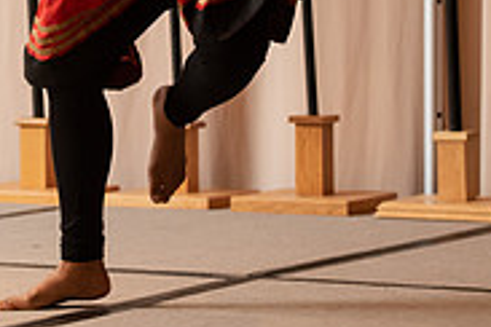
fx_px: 3464
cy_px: -146
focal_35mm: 254
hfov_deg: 8.1
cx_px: 86
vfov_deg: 5.4
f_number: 3.5
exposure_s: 1/160
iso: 2000
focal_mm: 80
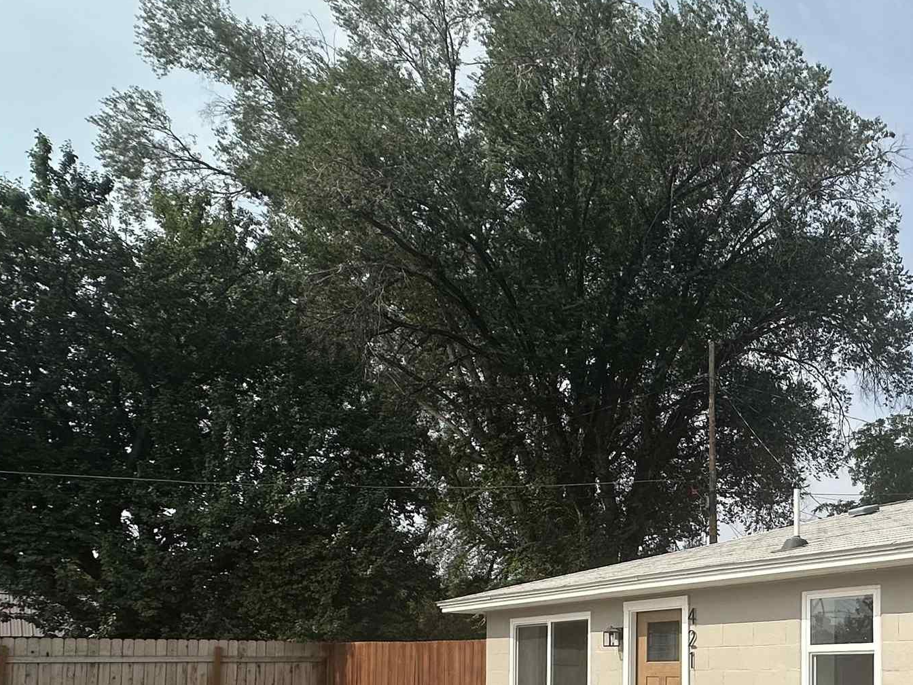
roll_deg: -0.2
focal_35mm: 32
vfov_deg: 40.4
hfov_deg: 47.9
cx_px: 894
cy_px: 633
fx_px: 844
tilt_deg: +3.0
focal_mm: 2.22
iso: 50
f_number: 2.2
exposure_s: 1/2747
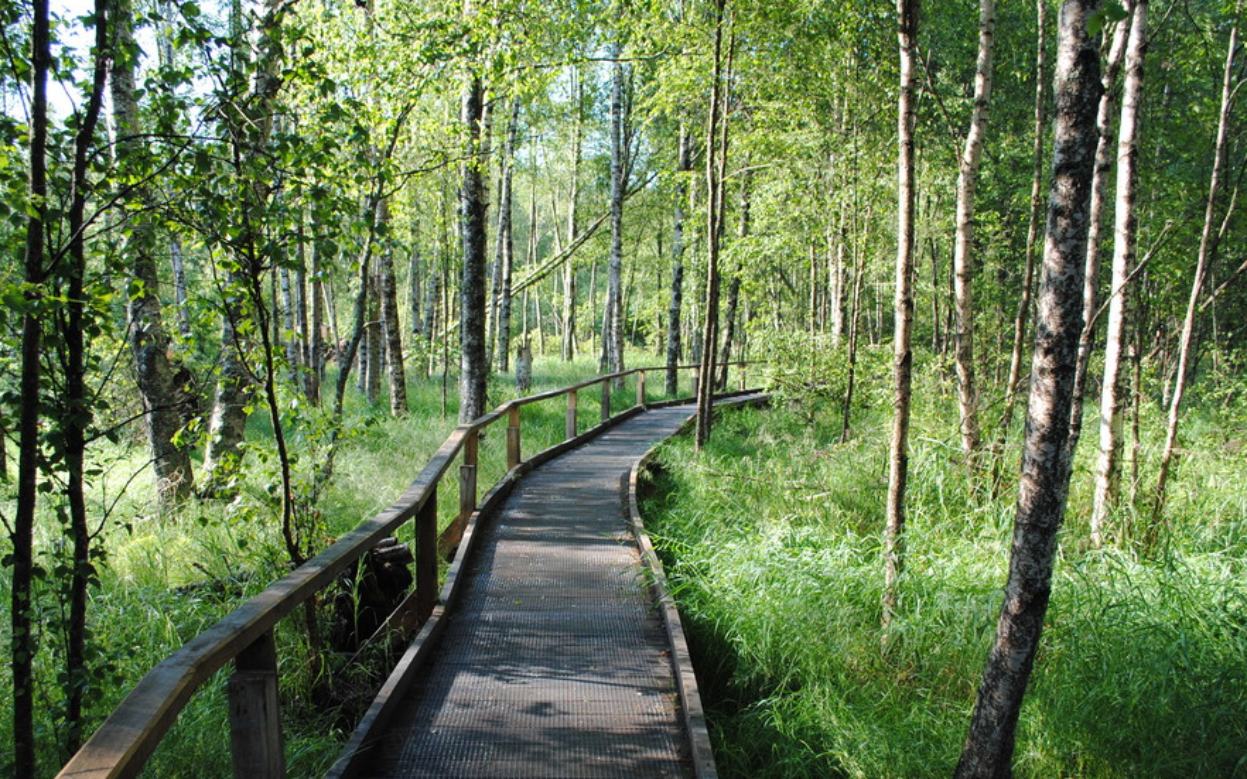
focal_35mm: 30
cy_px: 450
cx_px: 615
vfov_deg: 41.7
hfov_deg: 62.9
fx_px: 1019
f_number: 5
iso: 200
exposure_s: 1/100
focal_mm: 18
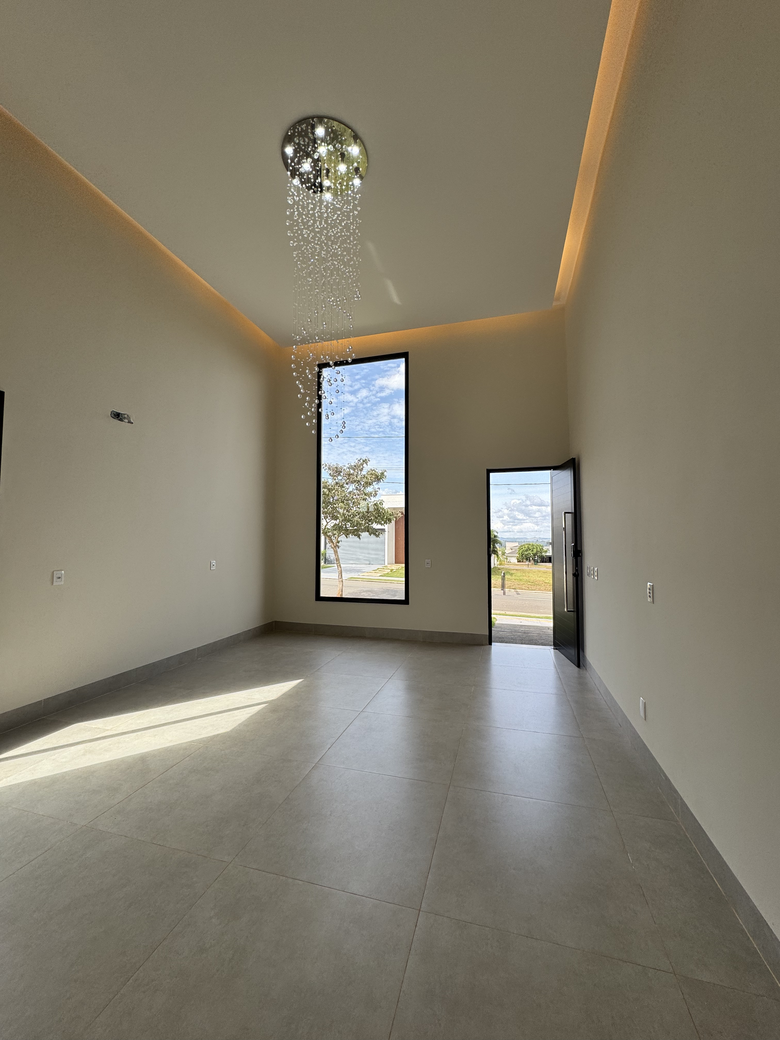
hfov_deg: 85.7
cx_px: 390
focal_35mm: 14
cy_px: 520
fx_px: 421
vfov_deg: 102.1
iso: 40
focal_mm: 2.22
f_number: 2.2
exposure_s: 1/565
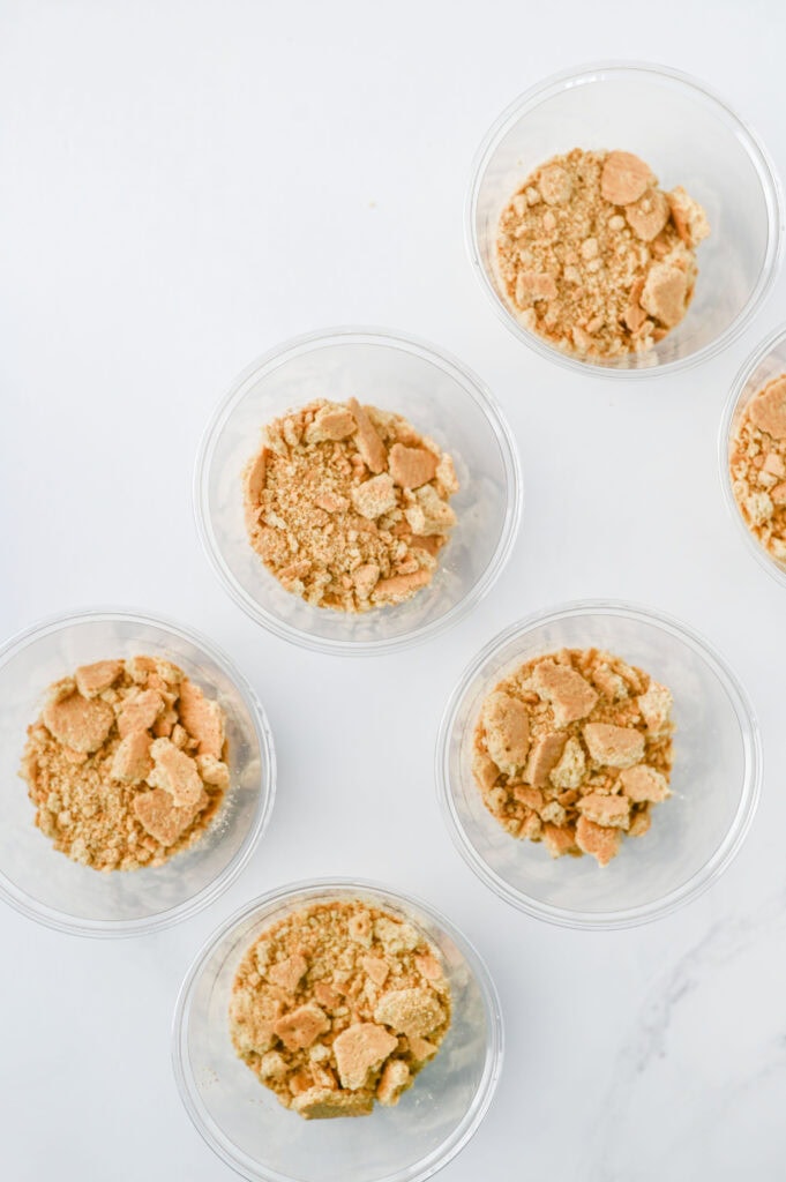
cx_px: 393
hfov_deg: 26.9
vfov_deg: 39.6
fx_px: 1640
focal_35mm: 50
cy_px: 591
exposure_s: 1/125
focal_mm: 50
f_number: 4
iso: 160
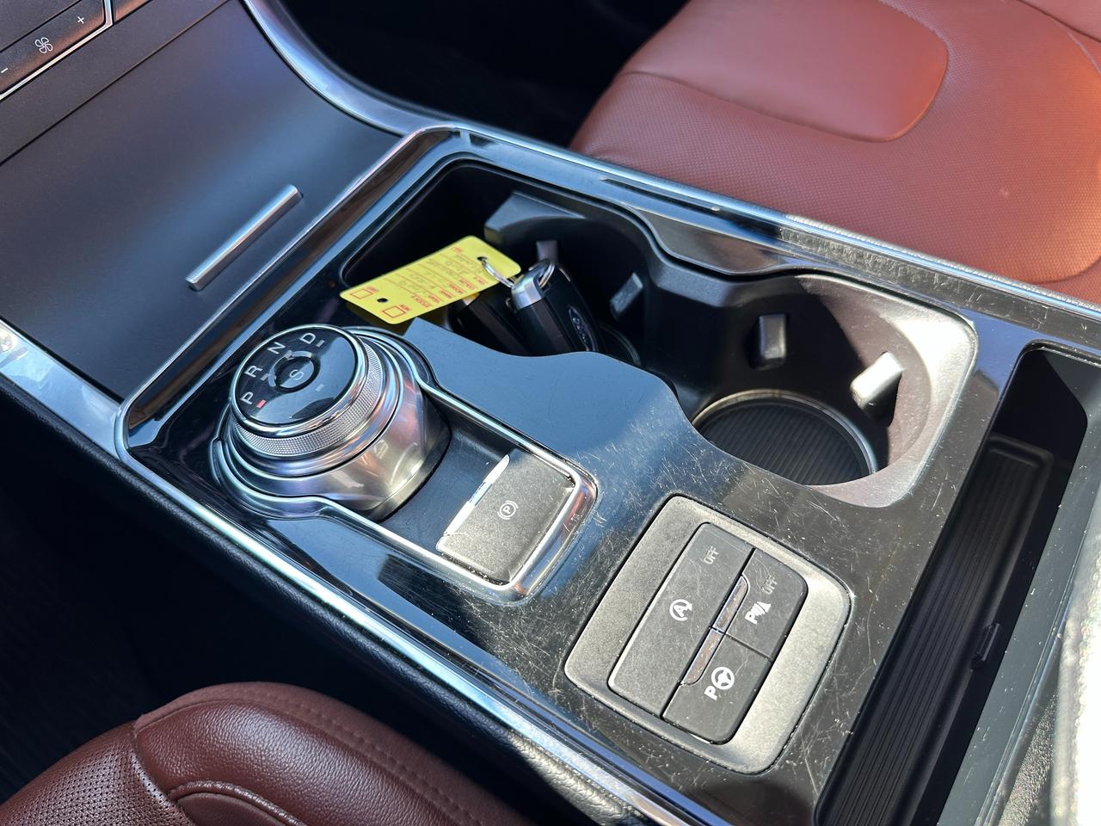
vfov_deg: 56.8
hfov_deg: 71.6
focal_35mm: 24
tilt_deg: -56.0
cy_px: 413
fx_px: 763
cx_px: 550
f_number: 1.78
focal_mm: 6.86
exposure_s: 1/121
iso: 64
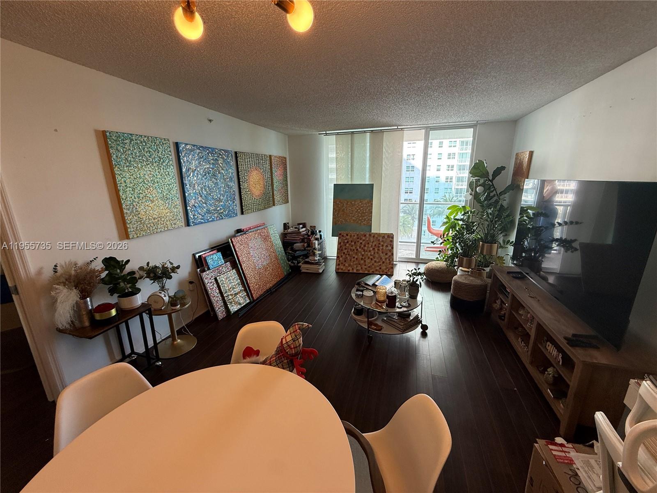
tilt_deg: -13.4
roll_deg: +0.6
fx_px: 266
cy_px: 246
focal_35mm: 14
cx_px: 328
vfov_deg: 85.7
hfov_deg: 102.1
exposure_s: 1/120
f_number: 2.2
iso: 125
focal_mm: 2.22
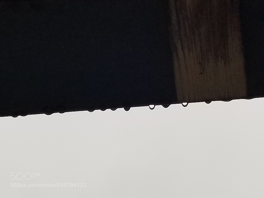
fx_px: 198
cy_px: 99
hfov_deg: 67.3
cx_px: 132
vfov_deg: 53.1
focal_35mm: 26
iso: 50
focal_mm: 4.25
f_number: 1.7
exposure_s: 1/252
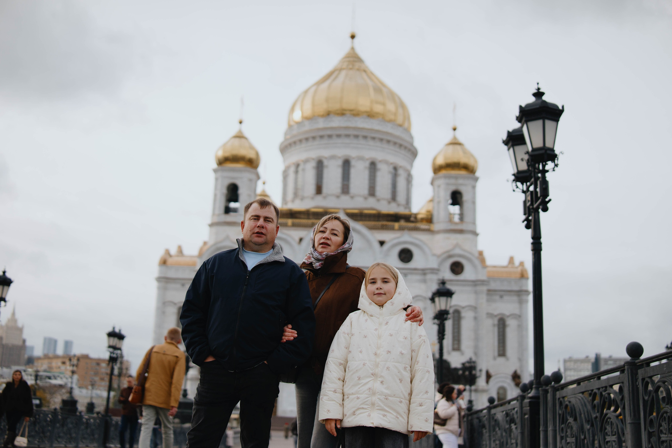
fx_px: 756
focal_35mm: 40
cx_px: 336
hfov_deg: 47.9
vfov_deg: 33.0
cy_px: 224
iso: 100
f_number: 1.4
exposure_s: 1/3200
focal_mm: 27
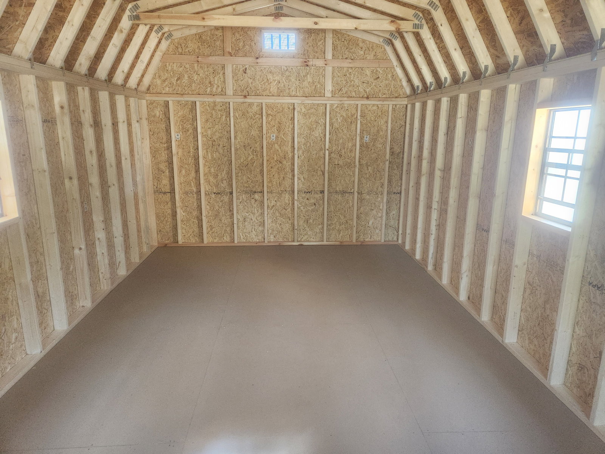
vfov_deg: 58.9
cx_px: 302
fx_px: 402
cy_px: 227
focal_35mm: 23
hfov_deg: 73.9
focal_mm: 5.4
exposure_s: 1/120
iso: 800
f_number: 1.8
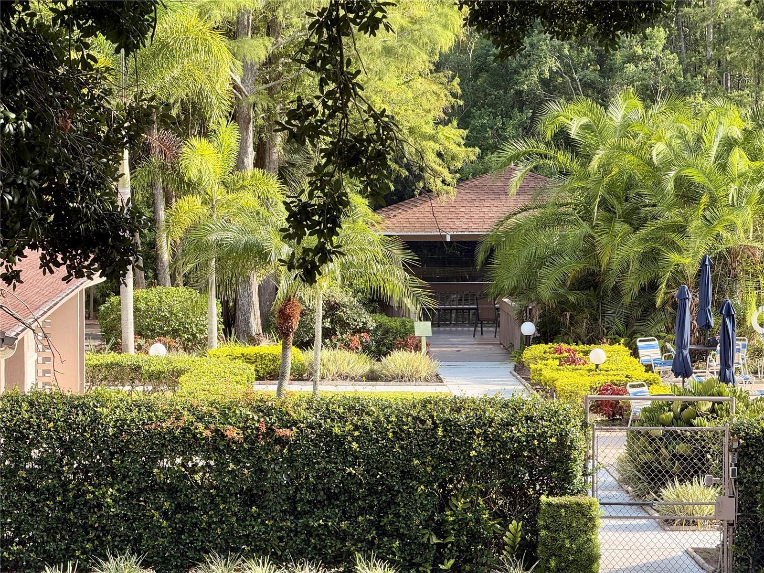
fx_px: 2648
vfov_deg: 12.3
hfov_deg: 16.4
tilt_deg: -1.8
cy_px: 286
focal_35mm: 120
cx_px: 382
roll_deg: +0.2
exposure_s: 1/233
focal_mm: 15.66
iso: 50
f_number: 2.8
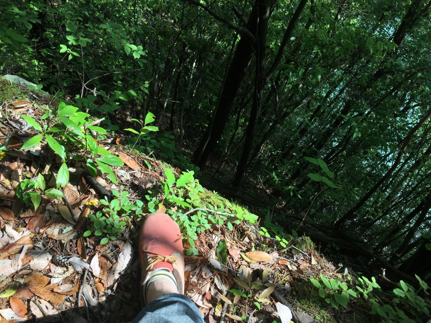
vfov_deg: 48.2
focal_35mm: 29
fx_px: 361
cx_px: 216
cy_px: 162
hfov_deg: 61.7
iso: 25
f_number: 2.2
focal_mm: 4.15
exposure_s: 1/699
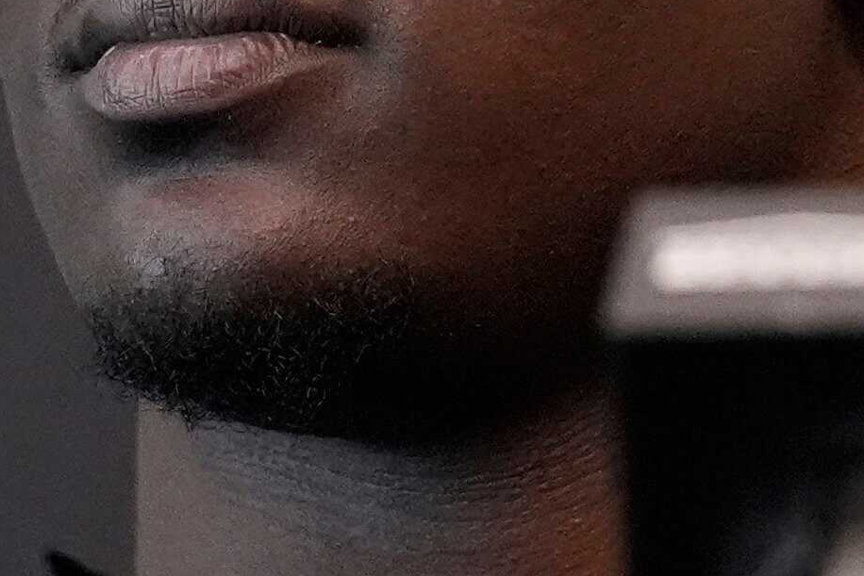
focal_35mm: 753
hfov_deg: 2.7
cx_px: 716
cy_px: 532
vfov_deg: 1.8
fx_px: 18074
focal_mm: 115
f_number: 3.2
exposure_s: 1/1000
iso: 5000
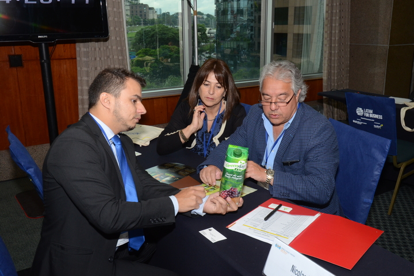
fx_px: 414
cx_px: 207
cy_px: 138
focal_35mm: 36
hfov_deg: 53.1
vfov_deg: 36.9
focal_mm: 24
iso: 800
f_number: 10
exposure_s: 1/60
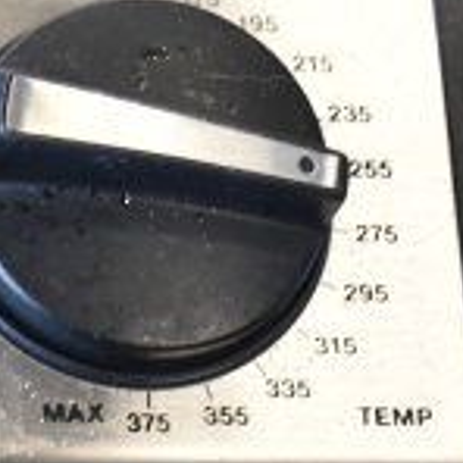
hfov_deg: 11.1
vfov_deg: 11.9
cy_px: 308
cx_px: -354
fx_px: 2224
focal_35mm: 147
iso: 1100
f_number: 4.2
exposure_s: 1/50
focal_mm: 28
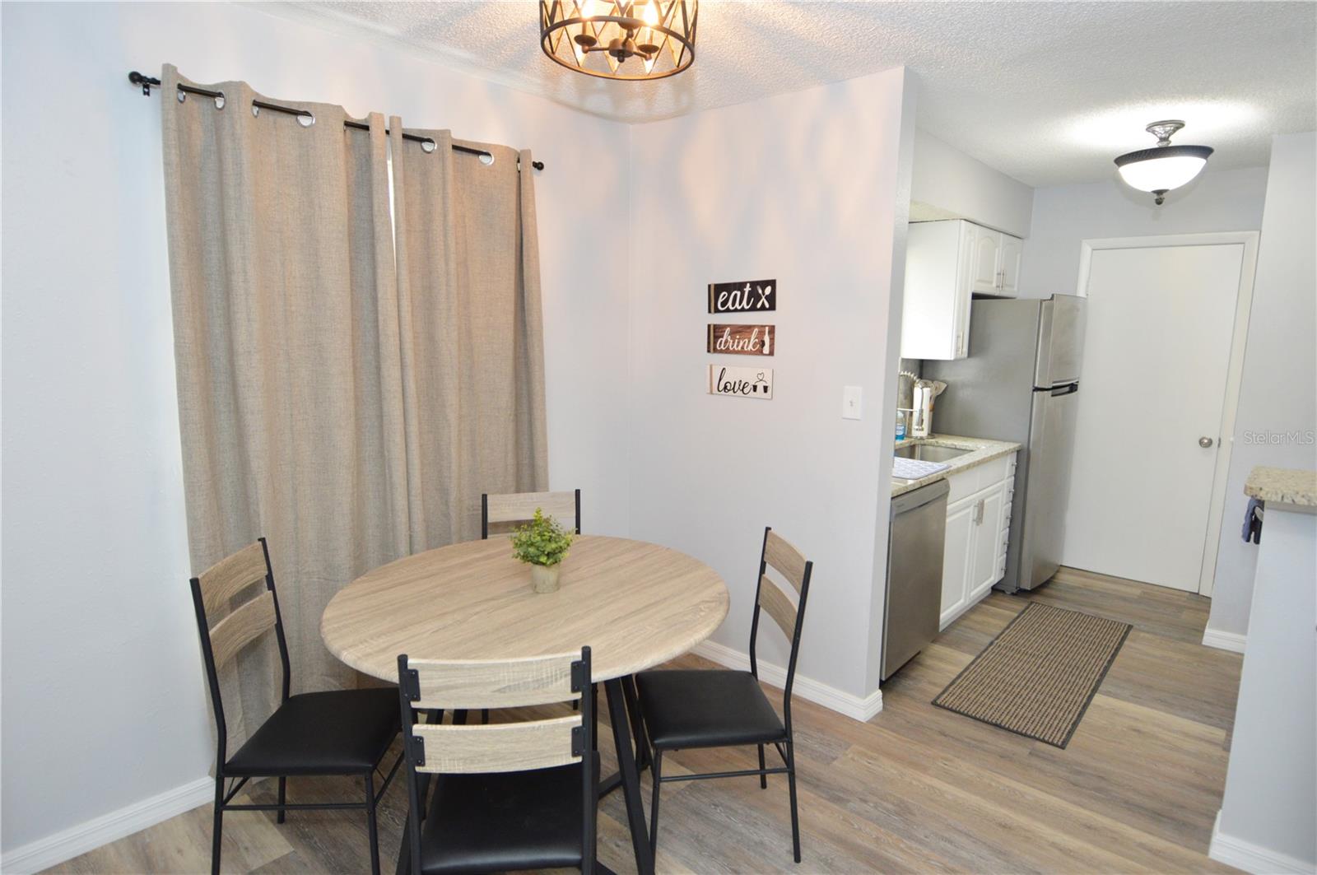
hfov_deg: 90.1
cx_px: 658
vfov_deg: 67.3
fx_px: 658
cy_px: 438
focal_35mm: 18
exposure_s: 1/60
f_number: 4
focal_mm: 12
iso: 560
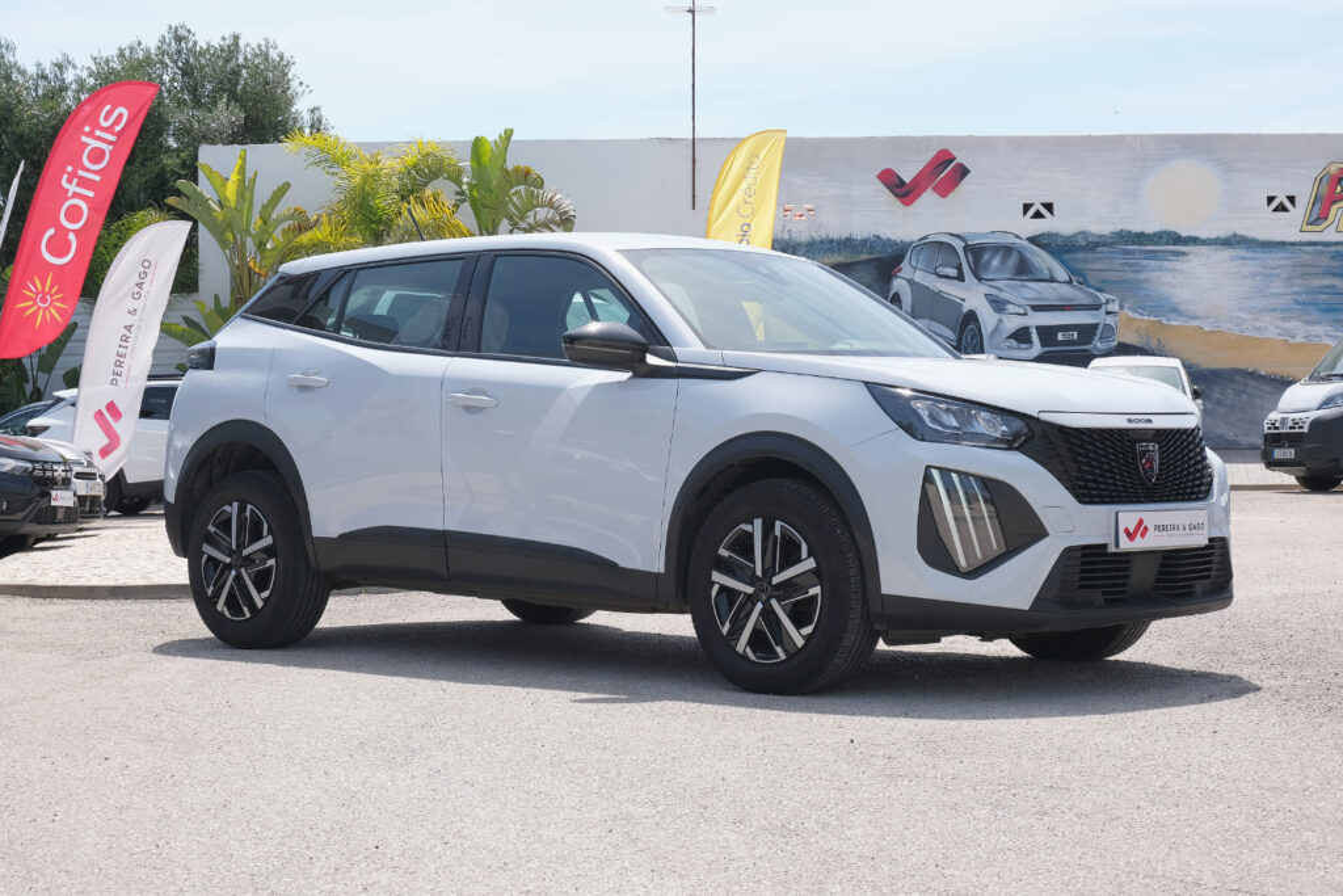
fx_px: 2500
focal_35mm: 67
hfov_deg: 30.1
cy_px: 448
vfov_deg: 20.3
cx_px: 672
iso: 160
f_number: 9
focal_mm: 44.5
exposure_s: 1/200
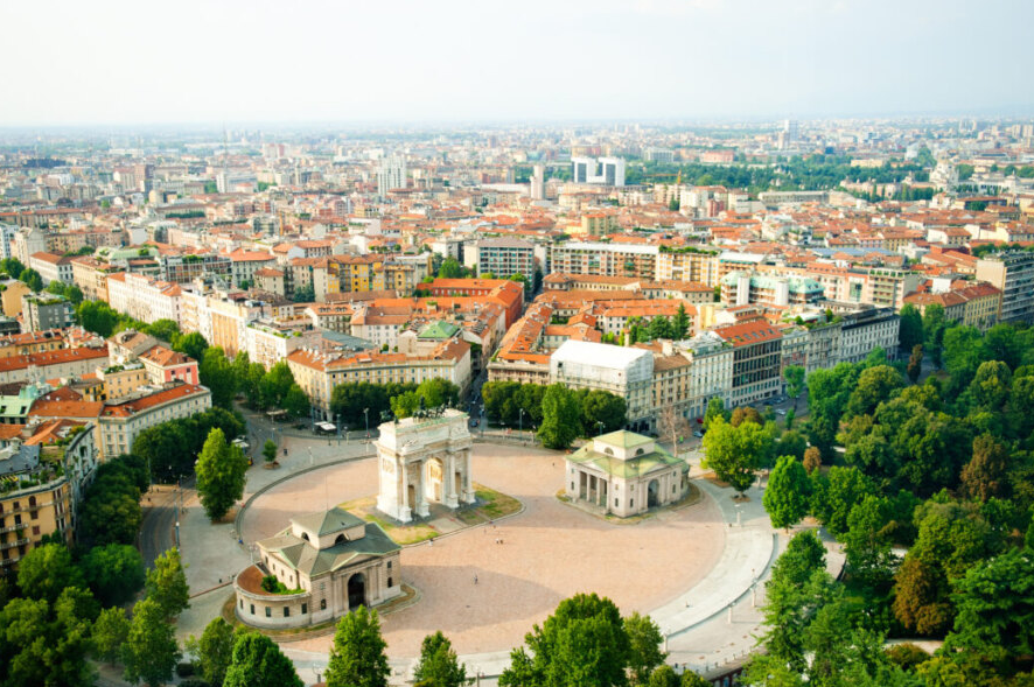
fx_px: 1062
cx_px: 470
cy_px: 387
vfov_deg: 35.8
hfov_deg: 51.9
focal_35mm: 37
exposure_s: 1/400
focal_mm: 32
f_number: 2.8
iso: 200
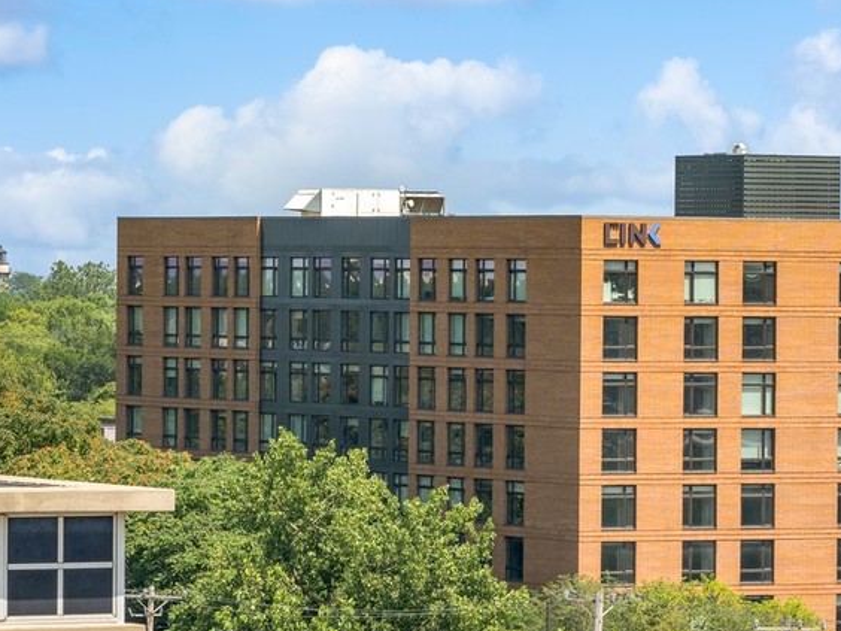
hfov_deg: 8.1
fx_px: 5904
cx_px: 485
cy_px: 242
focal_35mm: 243
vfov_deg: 6.1
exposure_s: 1/350
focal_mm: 88
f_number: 9.5
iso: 200
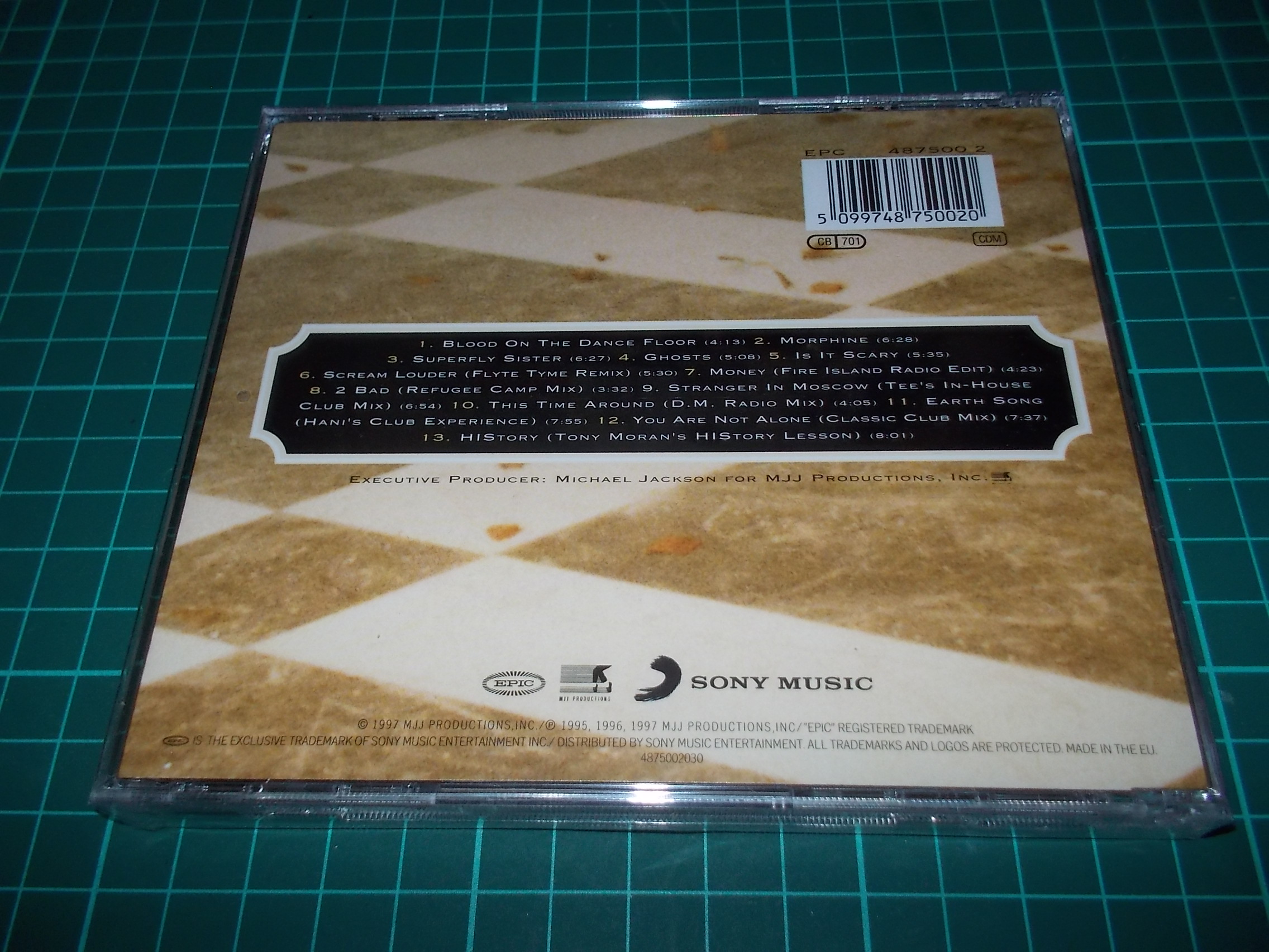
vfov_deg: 48.2
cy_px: 476
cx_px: 634
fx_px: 1063
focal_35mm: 29
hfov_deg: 61.7
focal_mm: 4.1
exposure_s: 1/30
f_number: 3.3
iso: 200
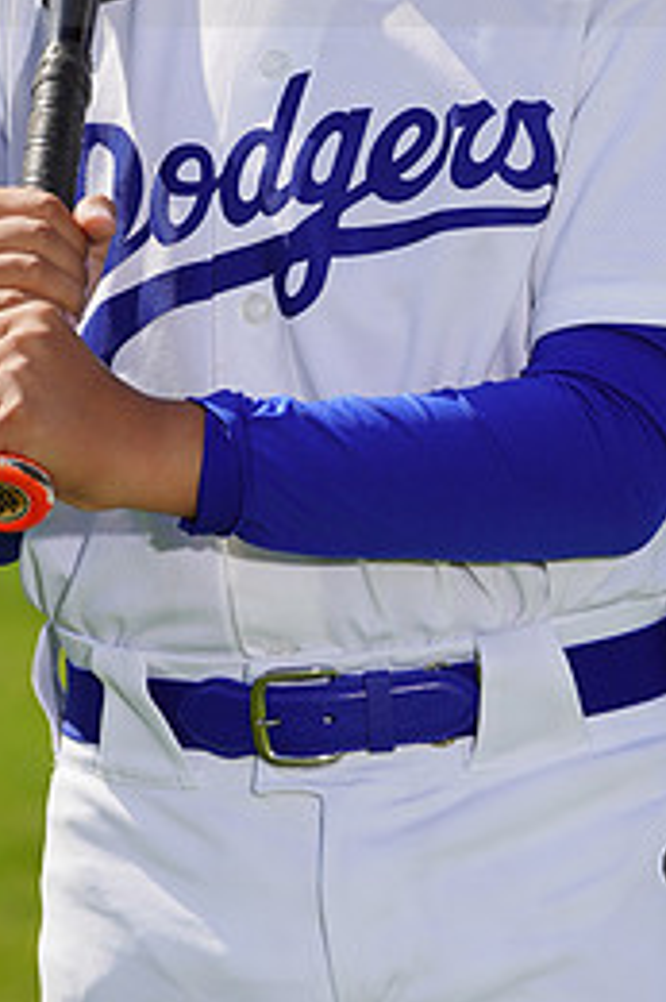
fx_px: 14393
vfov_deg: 4.0
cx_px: 275
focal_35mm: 518
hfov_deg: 2.7
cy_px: -96
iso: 100
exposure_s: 1/250
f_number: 9
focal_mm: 232
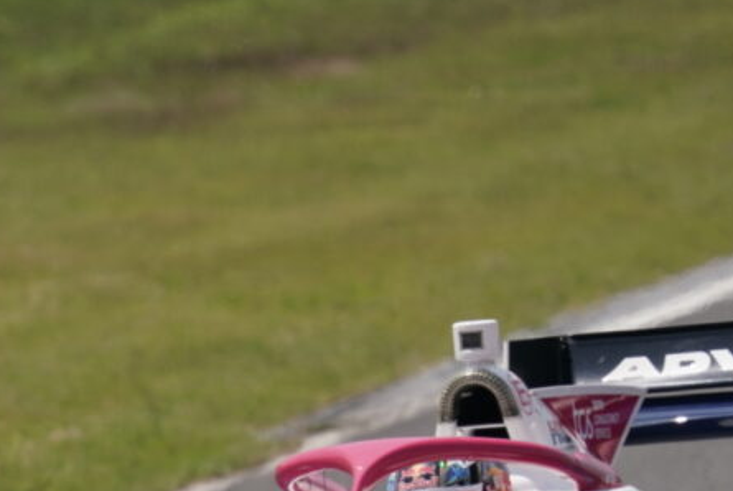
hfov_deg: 1.0
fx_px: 42386
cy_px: 493
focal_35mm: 2079
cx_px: 180
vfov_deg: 0.7
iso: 320
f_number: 9
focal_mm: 791
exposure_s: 1/800
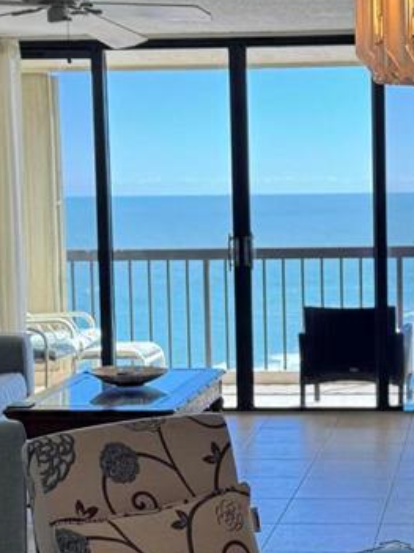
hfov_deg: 17.7
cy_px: 298
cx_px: 365
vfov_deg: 23.8
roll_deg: +2.1
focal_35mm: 82
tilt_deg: -5.7
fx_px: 1308
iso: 80
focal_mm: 6.76
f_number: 1.78
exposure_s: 1/417
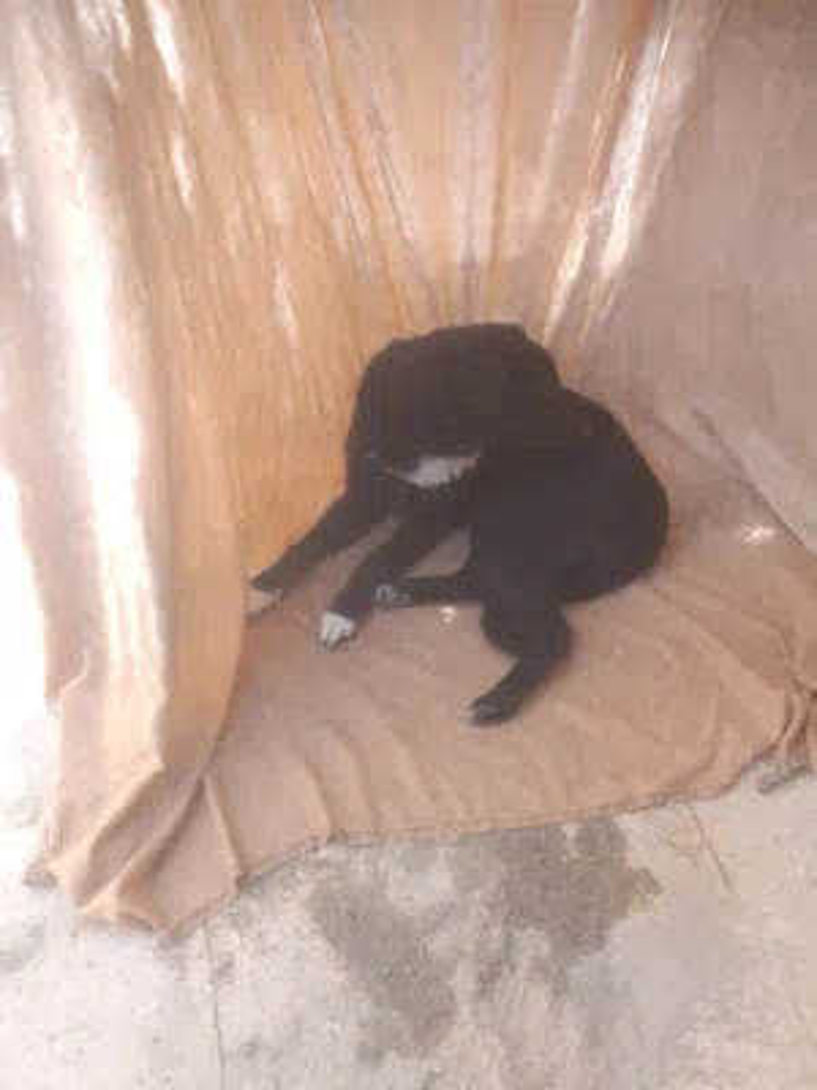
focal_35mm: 31
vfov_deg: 58.4
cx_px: 408
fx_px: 976
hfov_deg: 45.4
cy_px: 545
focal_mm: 3.4
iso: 64
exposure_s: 1/100
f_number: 2
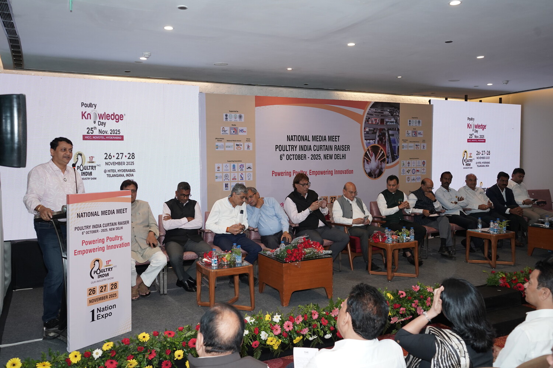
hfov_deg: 61.9
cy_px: 184
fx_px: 461
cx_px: 276
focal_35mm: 30
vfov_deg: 43.6
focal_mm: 30
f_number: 5
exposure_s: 1/125
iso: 1600
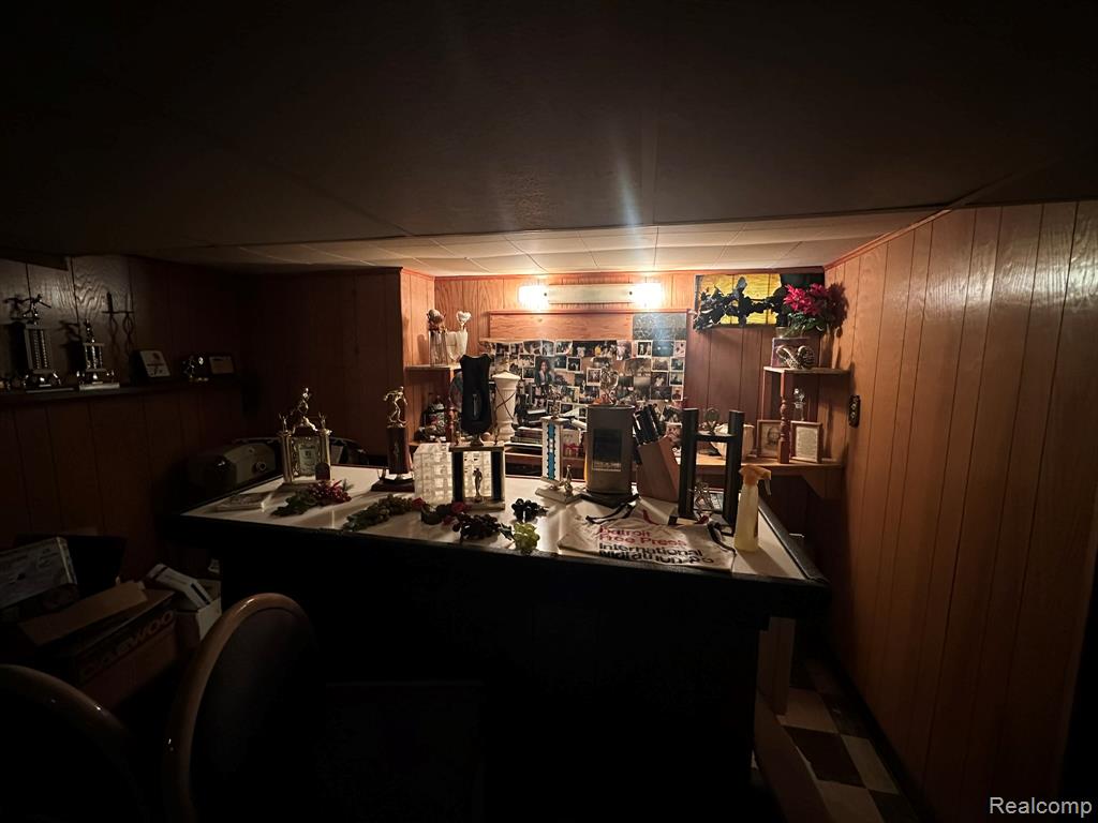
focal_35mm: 14
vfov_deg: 85.7
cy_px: 412
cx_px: 549
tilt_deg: -7.2
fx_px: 444
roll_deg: -0.7
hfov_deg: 102.1
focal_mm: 2.22
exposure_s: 1/60
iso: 1000
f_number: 2.2
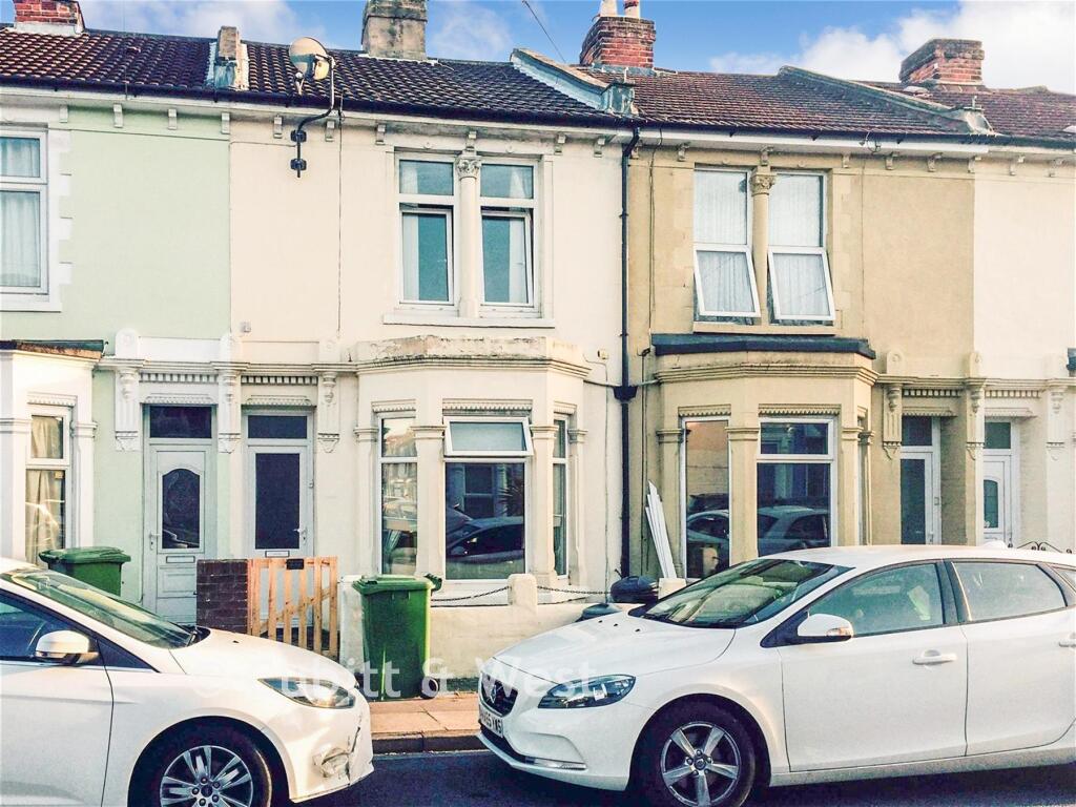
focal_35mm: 29
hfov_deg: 61.7
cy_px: 404
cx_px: 538
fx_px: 901
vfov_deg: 48.2
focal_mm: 4.15
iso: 32
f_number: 2.2
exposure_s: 1/400
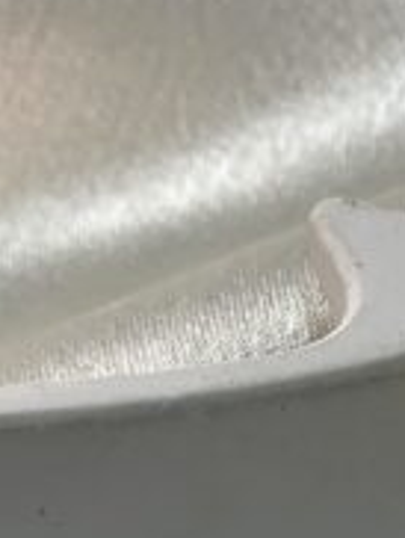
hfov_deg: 12.3
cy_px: 647
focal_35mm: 114
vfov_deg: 16.5
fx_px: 1774
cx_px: 647
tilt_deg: -54.5
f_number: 1.8
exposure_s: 1/100
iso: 64
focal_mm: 4.25
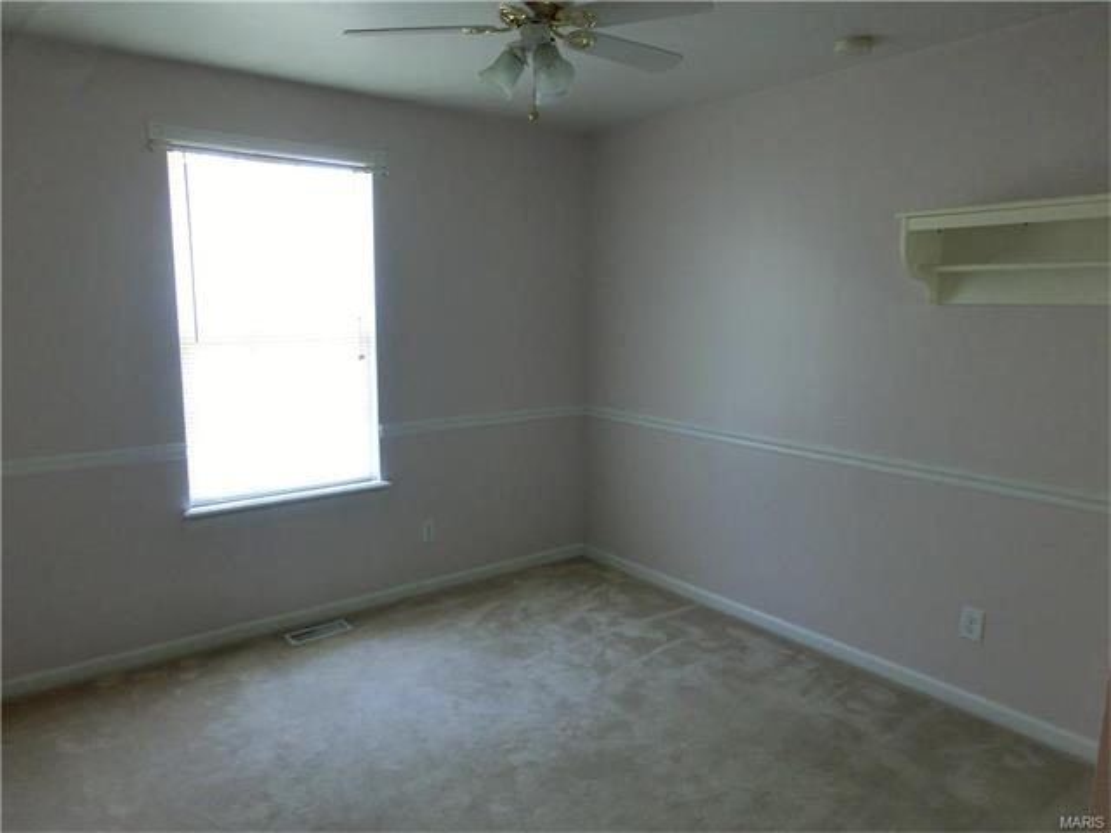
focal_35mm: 24
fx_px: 770
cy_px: 416
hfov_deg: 71.6
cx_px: 556
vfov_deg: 56.8
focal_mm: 4.24
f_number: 3
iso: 250
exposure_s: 1/60
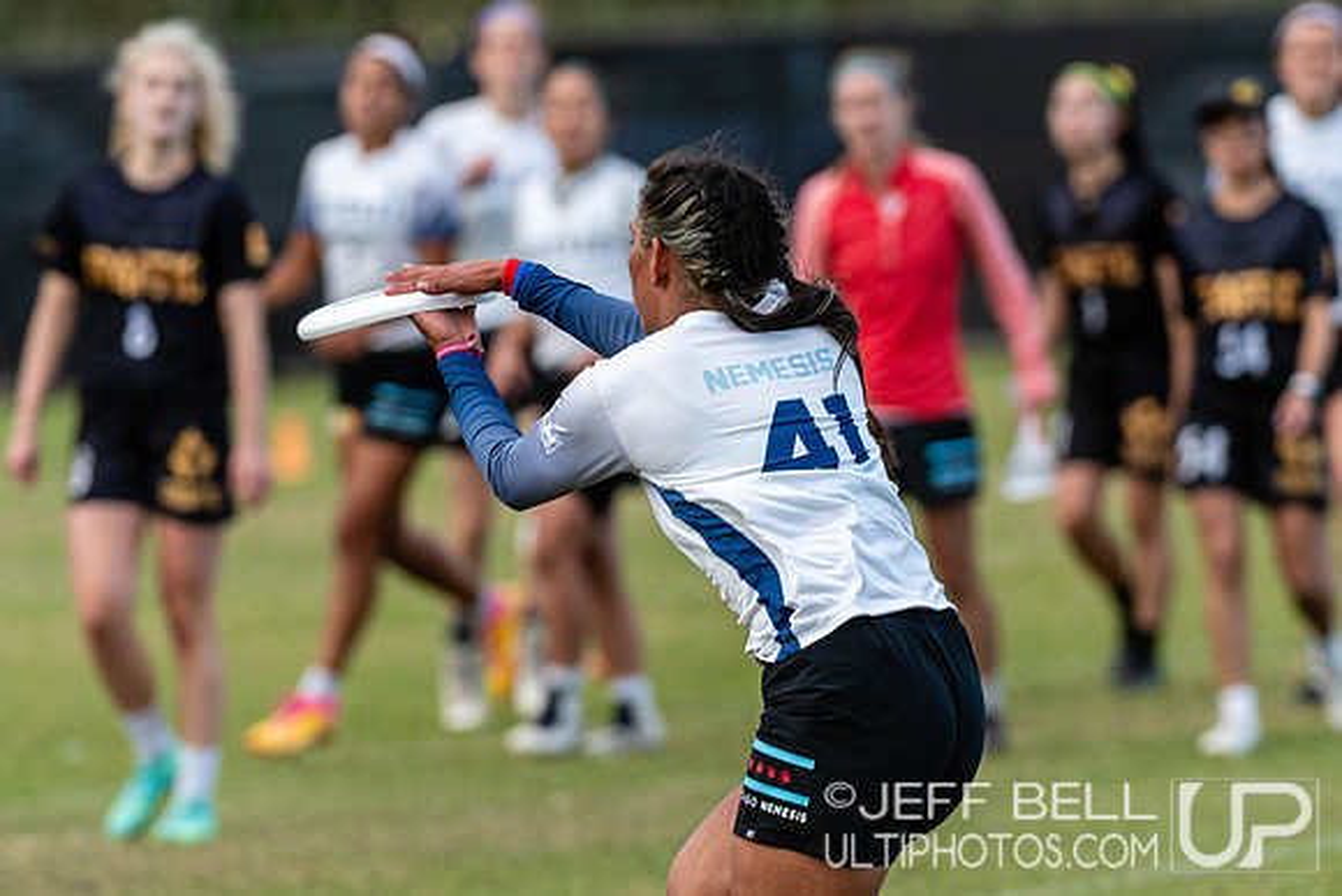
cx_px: 660
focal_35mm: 650
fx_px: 24245
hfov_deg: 3.2
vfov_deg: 2.1
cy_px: 390
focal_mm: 310
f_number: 4
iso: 400
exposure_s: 1/1000
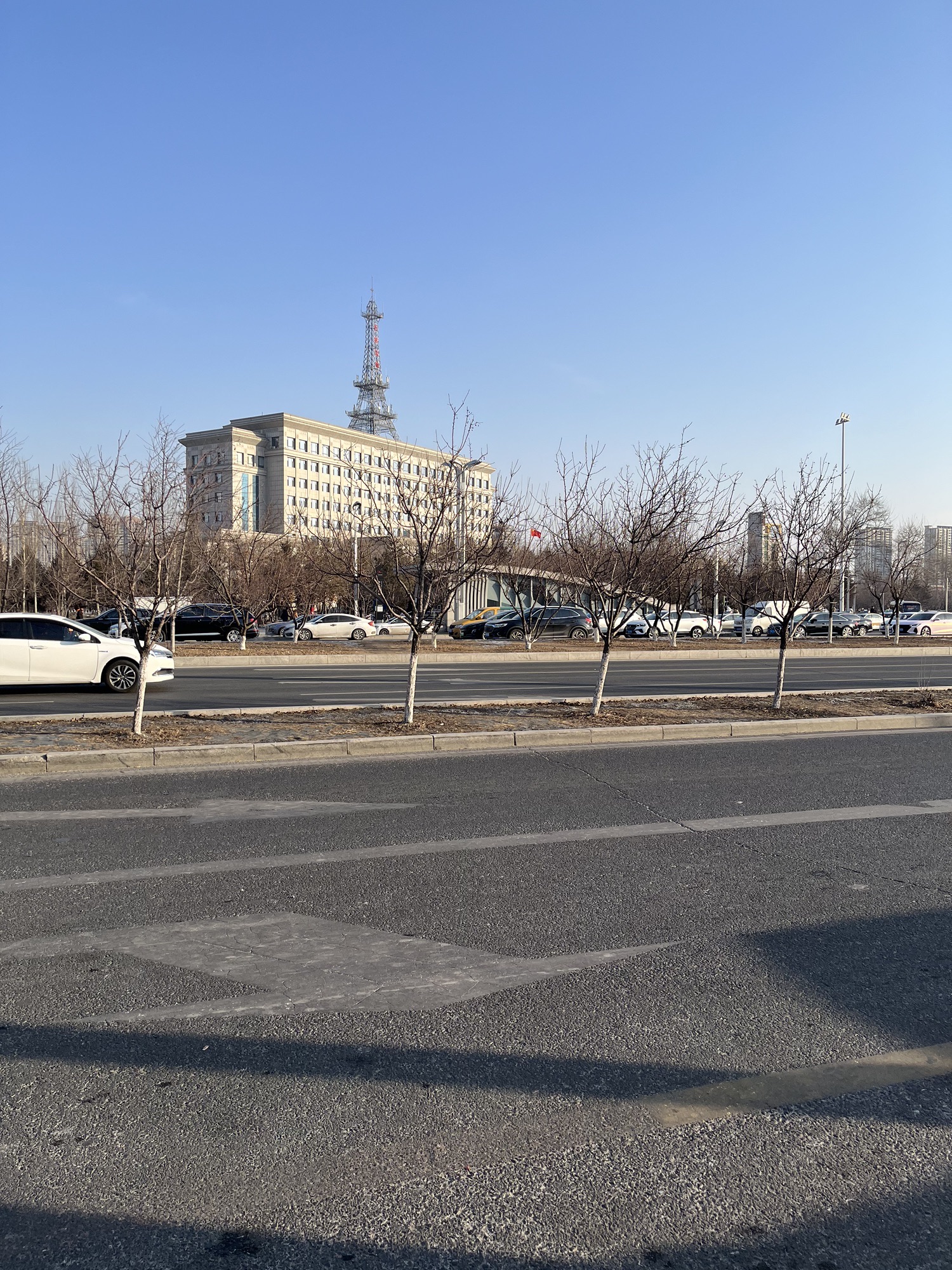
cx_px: 476
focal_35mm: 26
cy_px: 635
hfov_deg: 53.1
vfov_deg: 67.3
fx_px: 953
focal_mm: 5.1
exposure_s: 1/2062
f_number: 1.6
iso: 50
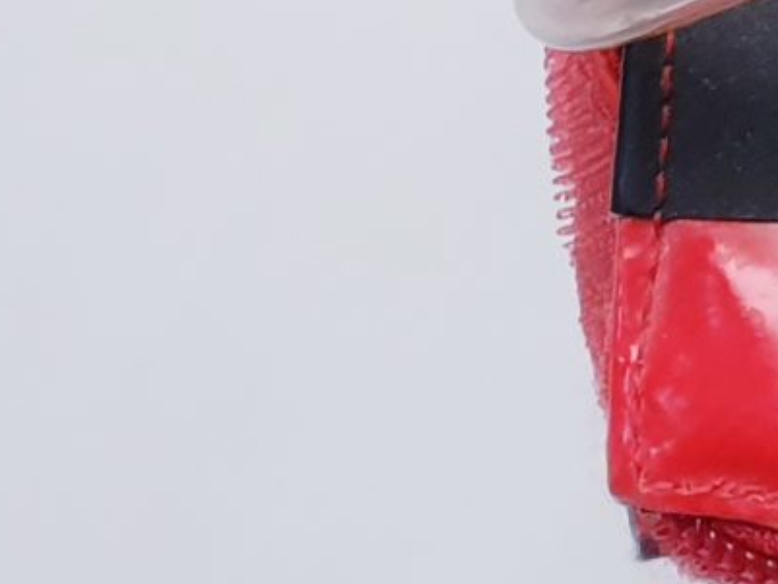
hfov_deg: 9.9
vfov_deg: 8.3
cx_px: 2058
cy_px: -718
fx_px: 3732
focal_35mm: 166
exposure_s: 1/100
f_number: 2.4
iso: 80
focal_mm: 4.3
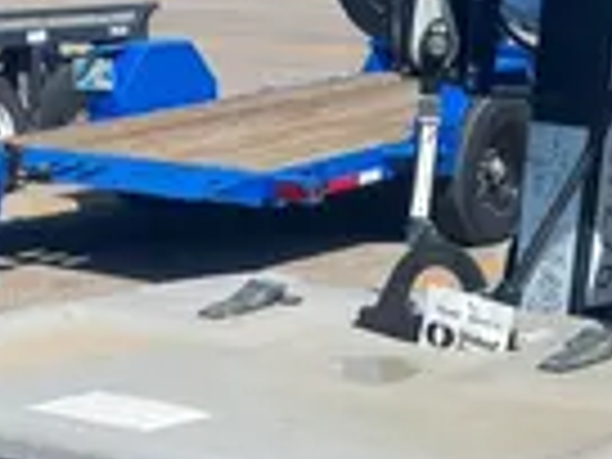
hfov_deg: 18.7
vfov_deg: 12.7
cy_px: 857
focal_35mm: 105
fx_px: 1856
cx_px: 198
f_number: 1.8
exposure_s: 1/3040
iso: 32
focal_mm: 4.25
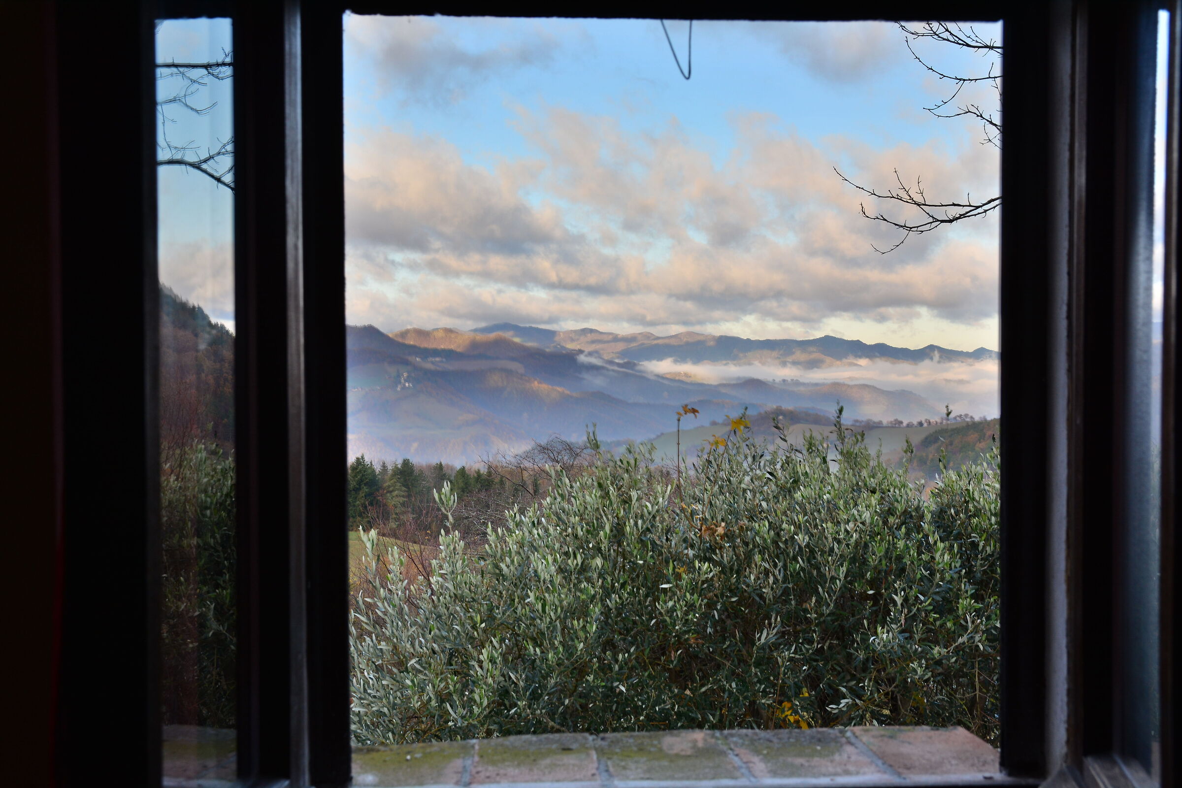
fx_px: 1379
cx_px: 591
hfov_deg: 46.4
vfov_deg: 31.9
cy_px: 394
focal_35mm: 42
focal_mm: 28
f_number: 8
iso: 250
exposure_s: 1/200
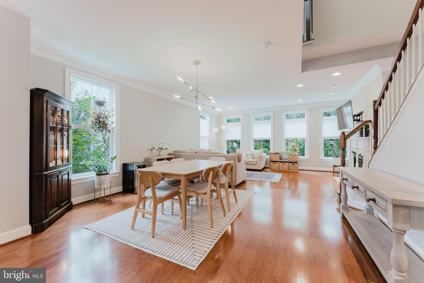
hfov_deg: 104.2
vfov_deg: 81.2
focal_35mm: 14
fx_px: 165
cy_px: 142
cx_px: 212
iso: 200
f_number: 9
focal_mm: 14
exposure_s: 1/125
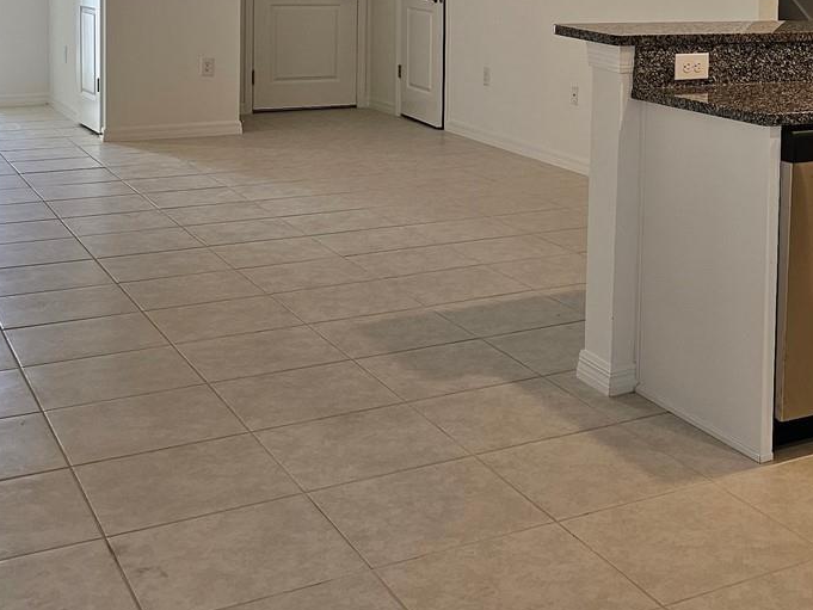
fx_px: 1268
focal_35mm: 54
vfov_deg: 26.0
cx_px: 655
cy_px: 35
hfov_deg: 34.4
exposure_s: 1/120
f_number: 1.7
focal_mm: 6.3
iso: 125
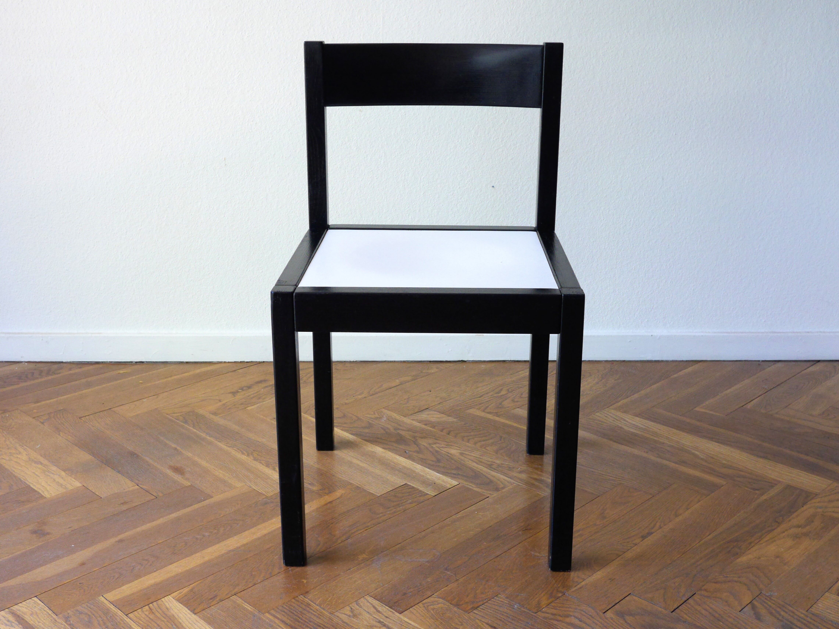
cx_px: 420
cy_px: 314
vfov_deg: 36.0
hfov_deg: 46.8
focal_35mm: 40
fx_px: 969
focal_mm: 20
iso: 1600
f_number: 6.3
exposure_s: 1/60
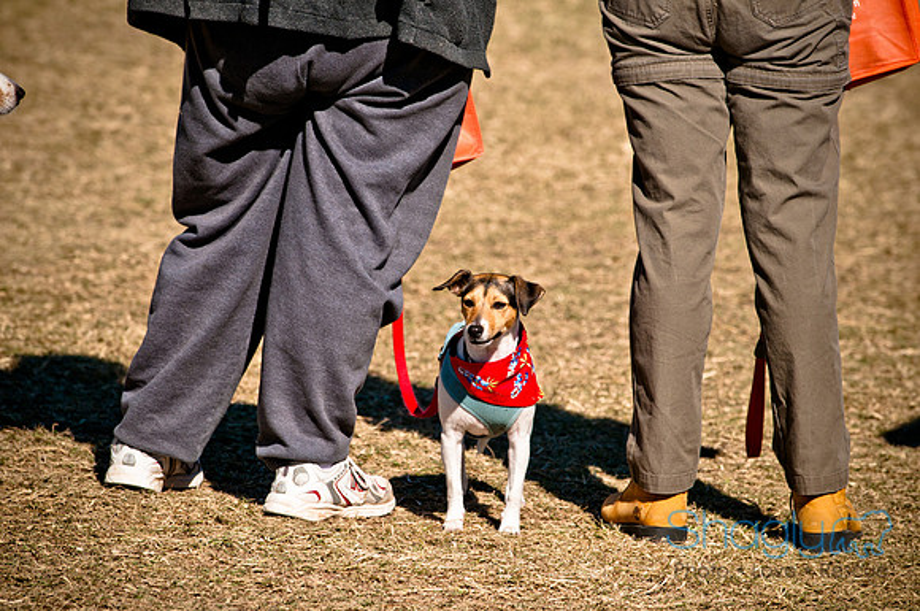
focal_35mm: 300
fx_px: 7656
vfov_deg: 4.6
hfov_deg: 6.9
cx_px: 460
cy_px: 306
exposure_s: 1/1250
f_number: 5.6
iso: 200
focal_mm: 200
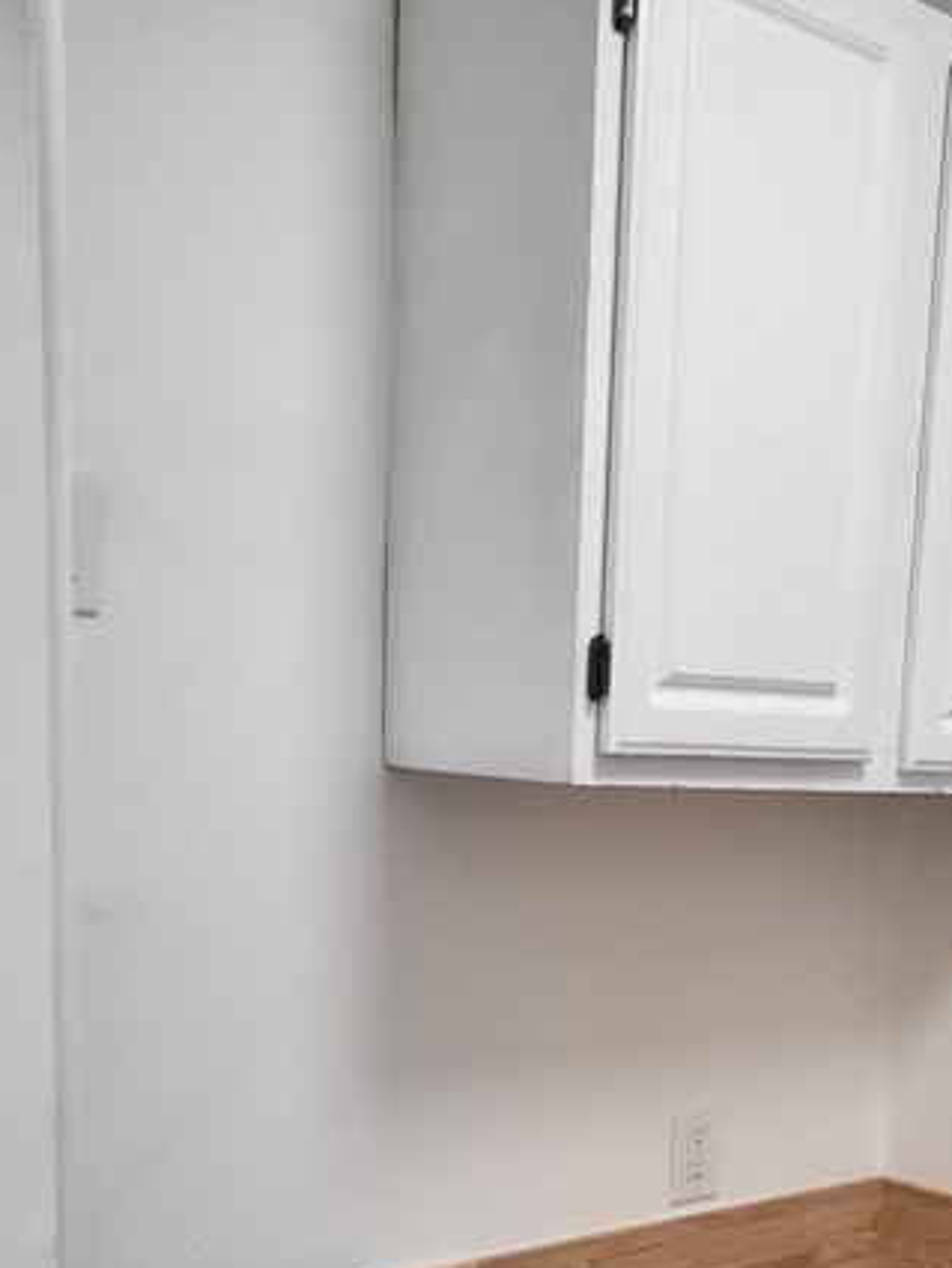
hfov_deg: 30.6
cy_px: 1044
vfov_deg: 38.6
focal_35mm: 47
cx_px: 663
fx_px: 1723
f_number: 1.8
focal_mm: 4.25
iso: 125
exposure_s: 1/120
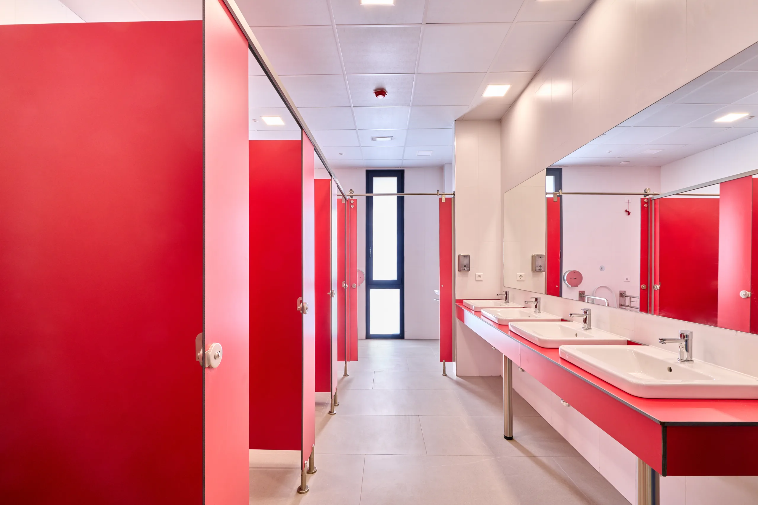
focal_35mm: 16
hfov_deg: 96.7
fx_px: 337
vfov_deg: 73.8
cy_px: 252
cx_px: 379
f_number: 13
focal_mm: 16
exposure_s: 1/5
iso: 80
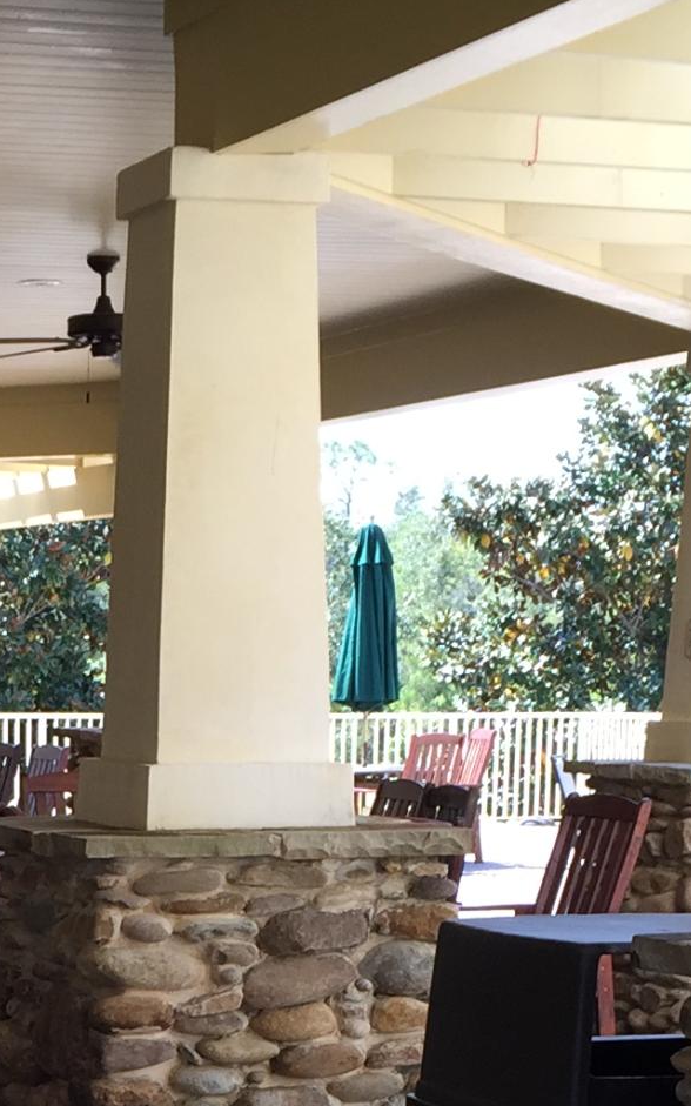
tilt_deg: -12.9
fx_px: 2953
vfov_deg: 20.0
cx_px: 7
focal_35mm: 98
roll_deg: -0.2
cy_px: 1300
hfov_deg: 13.2
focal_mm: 4.15
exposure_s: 1/172
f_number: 2.2
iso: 32
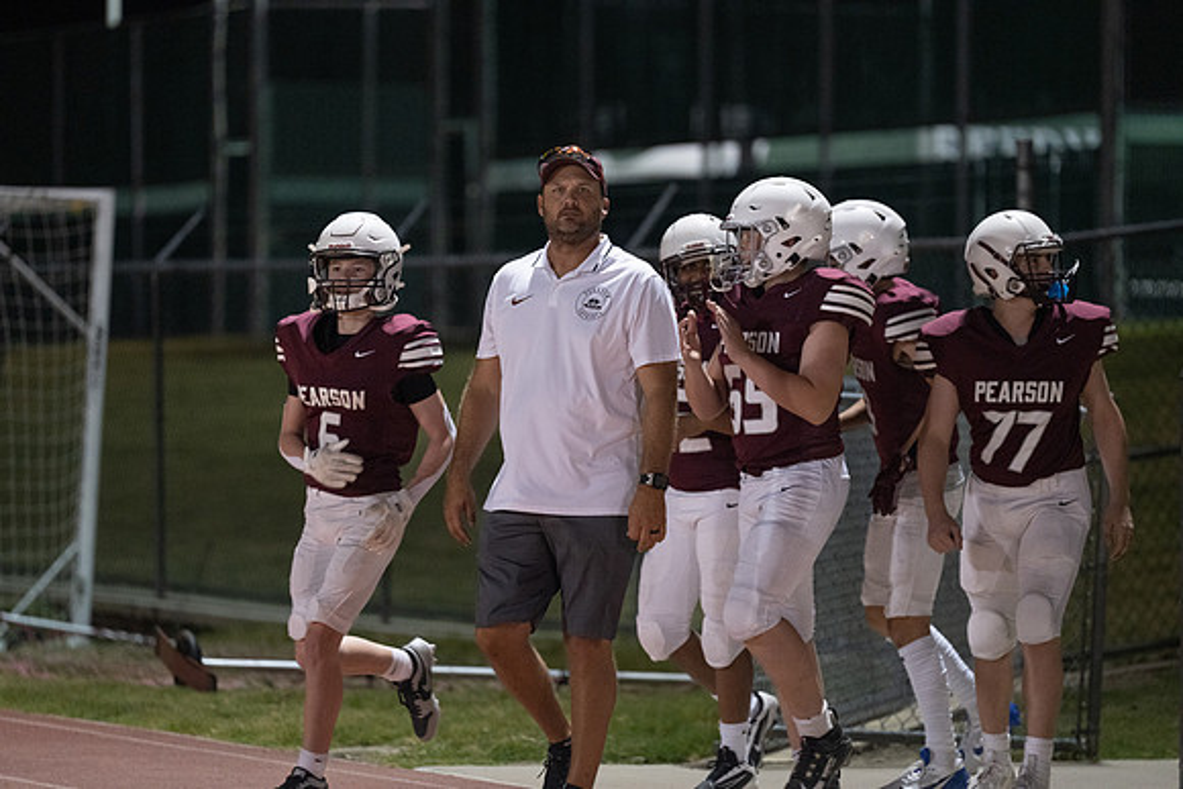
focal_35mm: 200
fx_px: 6573
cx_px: 592
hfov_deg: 10.3
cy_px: 394
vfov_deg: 6.9
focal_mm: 200
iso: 4000
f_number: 3.2
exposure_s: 1/320
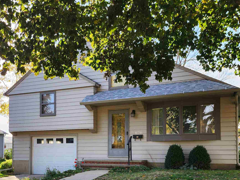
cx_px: 80
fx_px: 284
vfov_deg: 34.1
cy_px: 143
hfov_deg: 45.1
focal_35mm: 41
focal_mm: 6.4
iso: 20
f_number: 1.8
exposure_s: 1/180
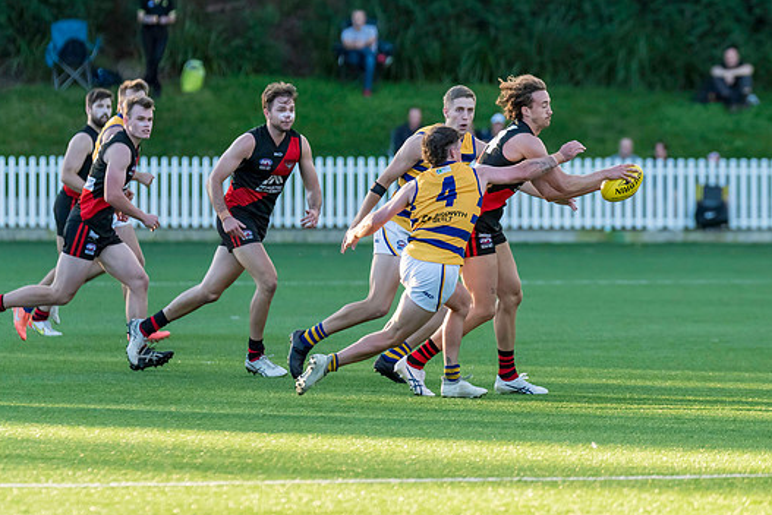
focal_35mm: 449
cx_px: 627
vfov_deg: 3.1
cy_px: 193
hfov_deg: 4.6
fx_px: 9633
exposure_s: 1/2000
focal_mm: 270
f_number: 4
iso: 800
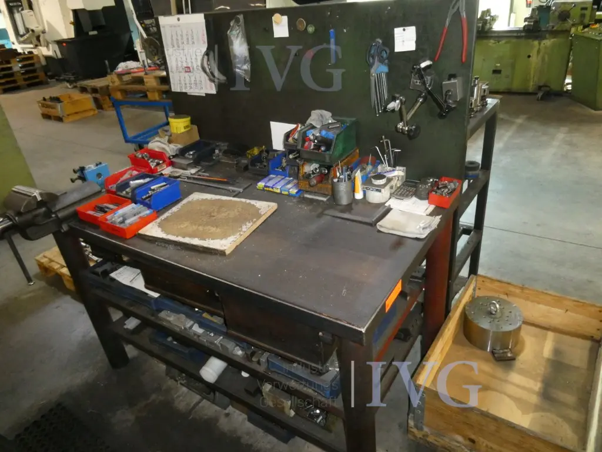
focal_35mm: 24
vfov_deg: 56.8
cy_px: 226
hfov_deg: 71.6
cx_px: 301
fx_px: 417
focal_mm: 4.3
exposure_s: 1/60
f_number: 3.3
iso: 800
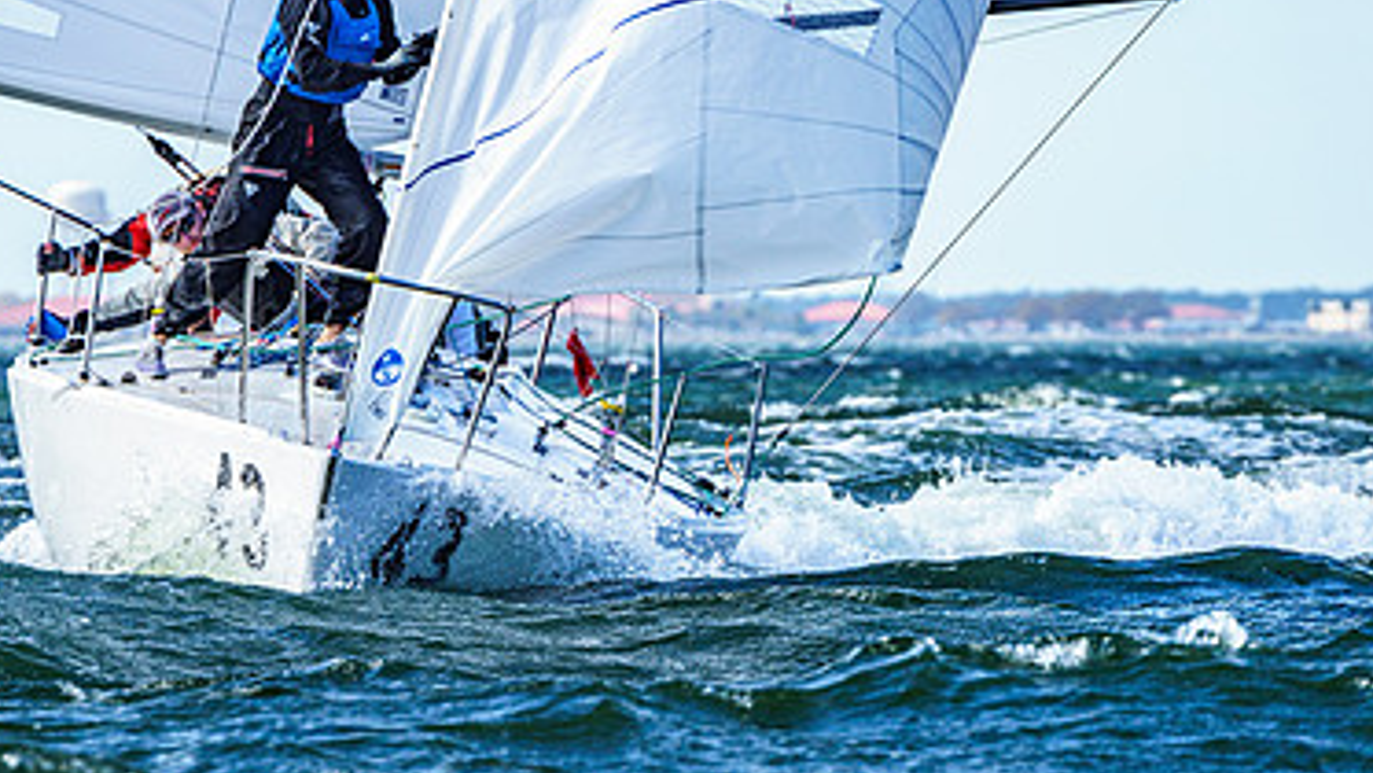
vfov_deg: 2.0
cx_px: 654
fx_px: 22322
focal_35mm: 613
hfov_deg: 3.5
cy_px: 302
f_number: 10
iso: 640
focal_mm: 370
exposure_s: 1/1000
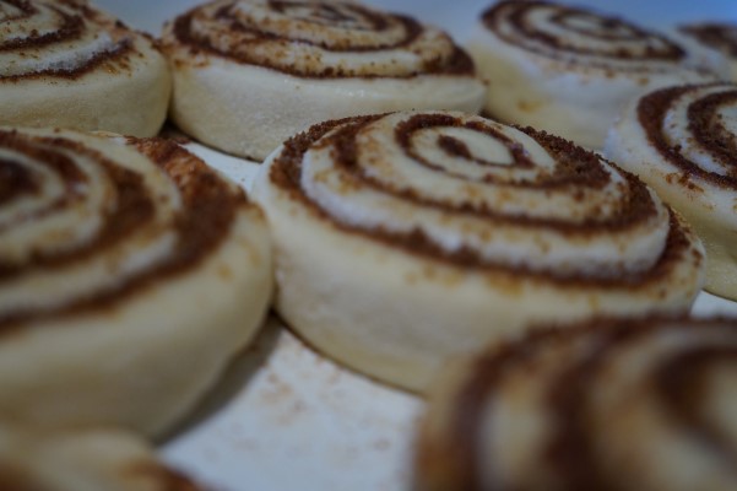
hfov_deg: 53.2
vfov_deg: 36.8
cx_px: 368
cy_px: 246
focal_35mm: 36
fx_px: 737
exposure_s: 1/160
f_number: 4
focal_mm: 24
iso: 800
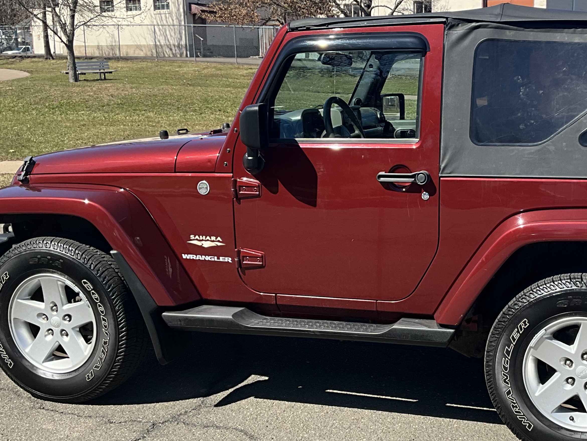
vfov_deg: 29.1
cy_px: 222
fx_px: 848
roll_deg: +1.1
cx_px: 445
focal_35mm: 50
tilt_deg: -10.4
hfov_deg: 37.2
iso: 25
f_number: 1.8
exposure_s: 1/1168
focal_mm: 3
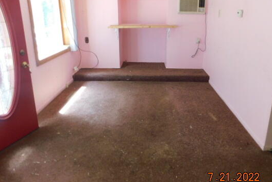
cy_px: 79
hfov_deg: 63.3
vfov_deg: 44.9
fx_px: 219
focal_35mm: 29
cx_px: 156
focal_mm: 4
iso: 180
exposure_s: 1/30
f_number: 3
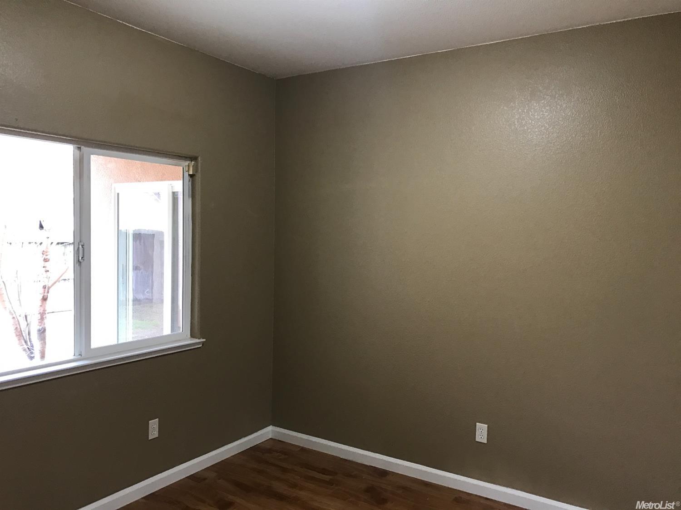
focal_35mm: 28
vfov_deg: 49.7
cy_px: 255
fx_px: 551
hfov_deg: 63.5
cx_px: 340
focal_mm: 3.99
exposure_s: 1/20
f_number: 1.8
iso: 40
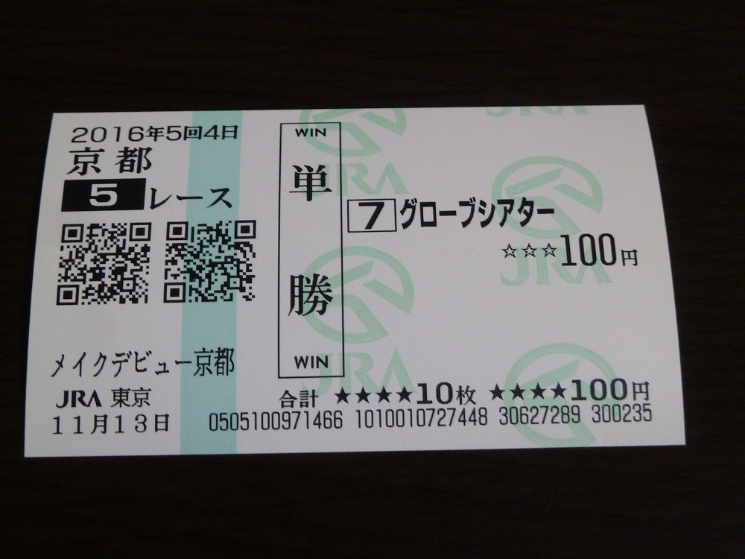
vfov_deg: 21.9
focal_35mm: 67
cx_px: 372
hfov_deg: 29.0
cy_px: 280
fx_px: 1442
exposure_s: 1/20
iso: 400
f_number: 4.1
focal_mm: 11
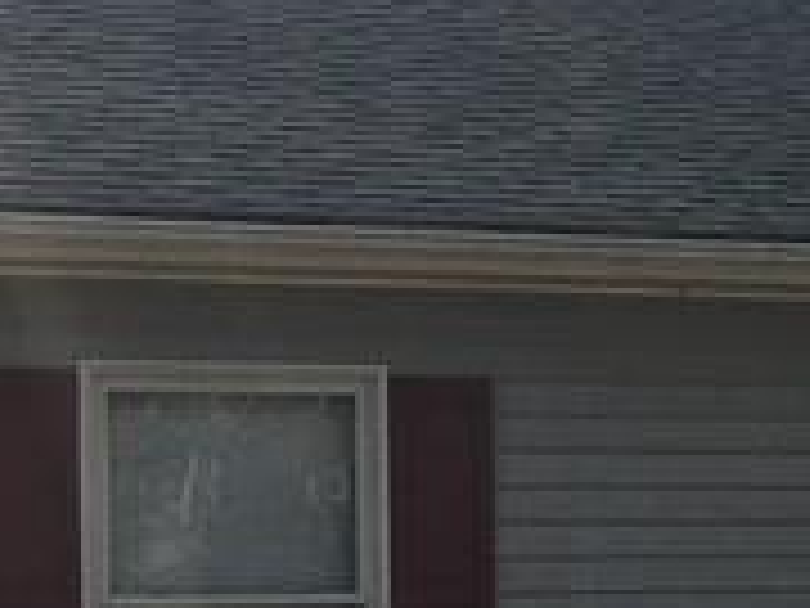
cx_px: 1796
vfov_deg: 8.9
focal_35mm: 165
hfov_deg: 10.6
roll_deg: +0.3
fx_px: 3861
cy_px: 603
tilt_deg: +0.8
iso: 25
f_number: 2.2
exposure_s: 1/2653
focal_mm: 4.15
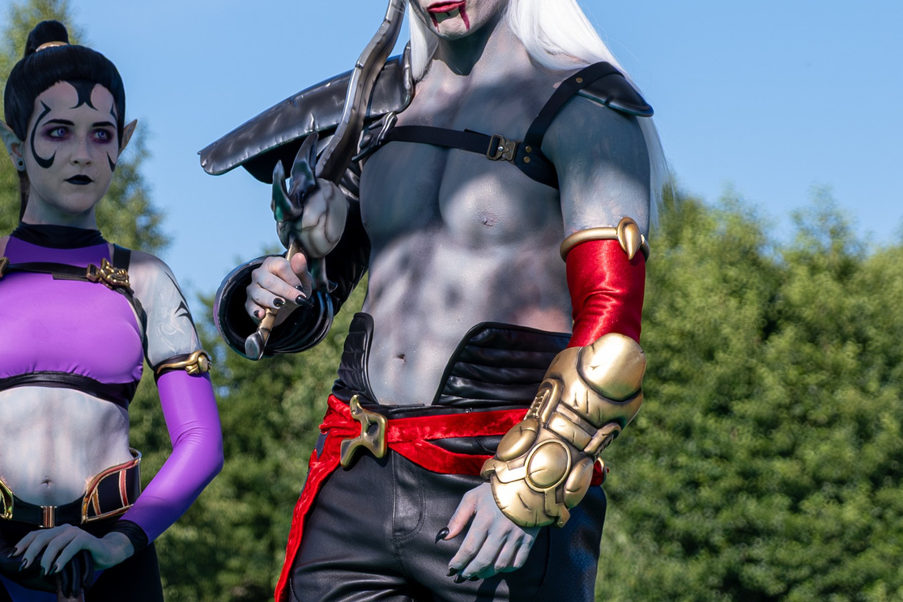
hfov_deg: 8.7
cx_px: 282
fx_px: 5921
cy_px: 263
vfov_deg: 5.8
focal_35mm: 236
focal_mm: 55
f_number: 4
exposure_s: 1/1000
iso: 160
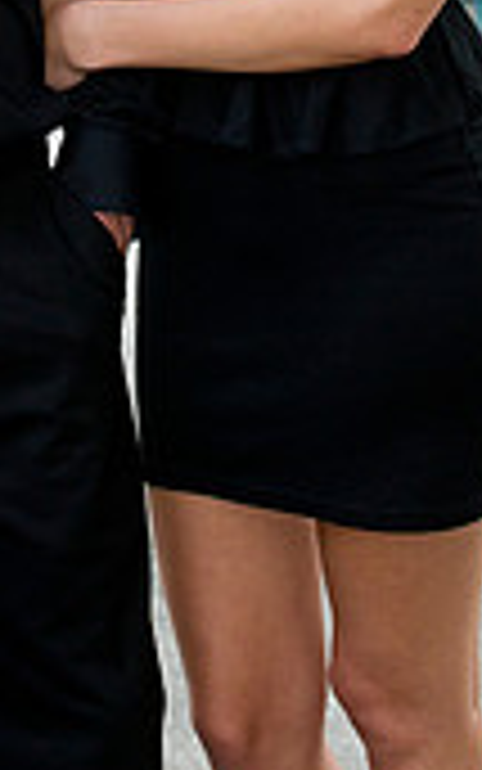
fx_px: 4494
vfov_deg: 9.7
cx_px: 56
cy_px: 14
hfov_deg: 6.1
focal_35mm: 214
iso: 640
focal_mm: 80
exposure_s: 1/160
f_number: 5.6
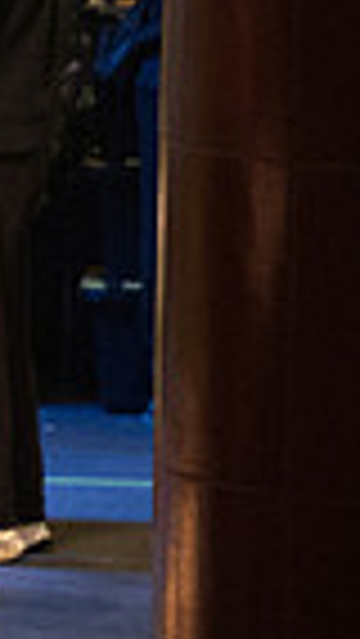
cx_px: -922
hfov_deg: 1.1
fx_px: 19543
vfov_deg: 1.9
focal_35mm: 1153
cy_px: 234
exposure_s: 1/160
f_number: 6.3
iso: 8000
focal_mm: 270
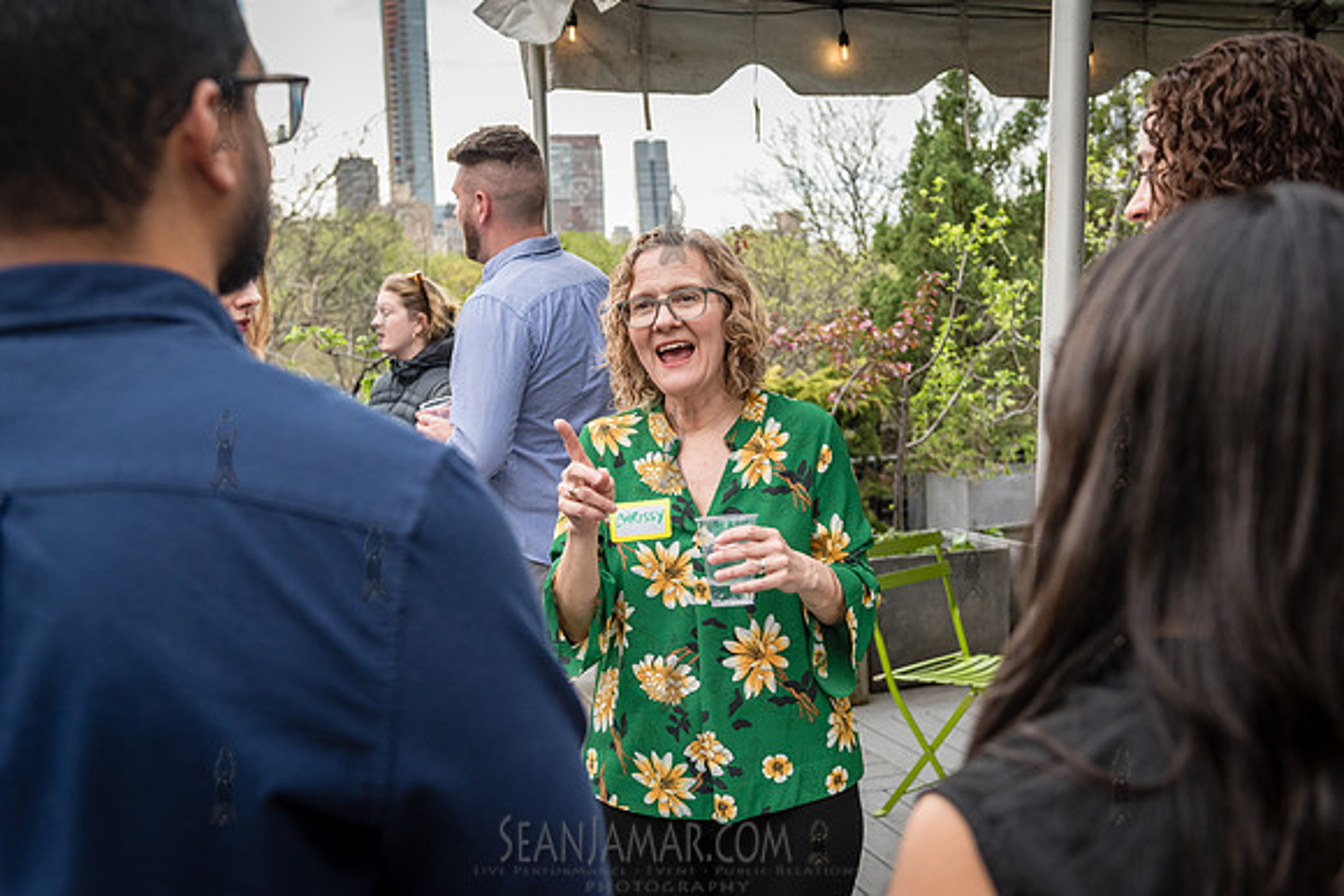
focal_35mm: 38
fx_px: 1419
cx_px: 672
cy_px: 448
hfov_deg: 50.7
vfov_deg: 35.1
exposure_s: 1/640
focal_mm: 38
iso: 640
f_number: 4
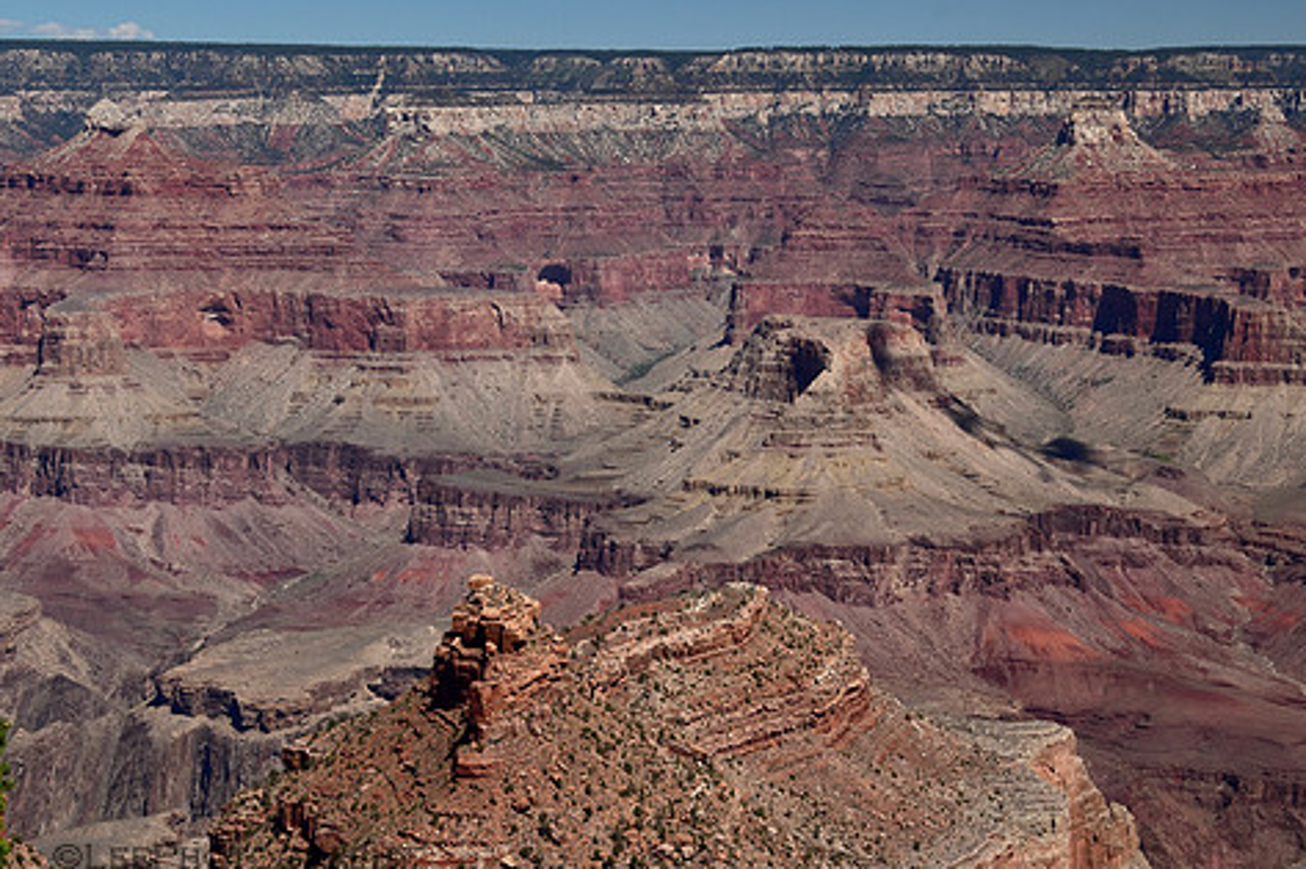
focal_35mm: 81
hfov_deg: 25.0
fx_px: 2937
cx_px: 748
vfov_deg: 16.8
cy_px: 368
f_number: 11
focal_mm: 44
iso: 200
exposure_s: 1/250
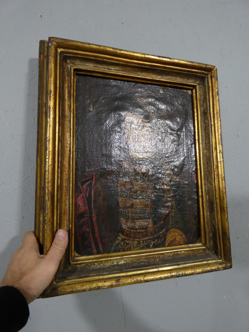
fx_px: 192
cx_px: 124
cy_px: 166
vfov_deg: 81.7
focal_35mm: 20
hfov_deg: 66.0
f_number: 2.8
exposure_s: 1/60
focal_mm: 3.6
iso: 500
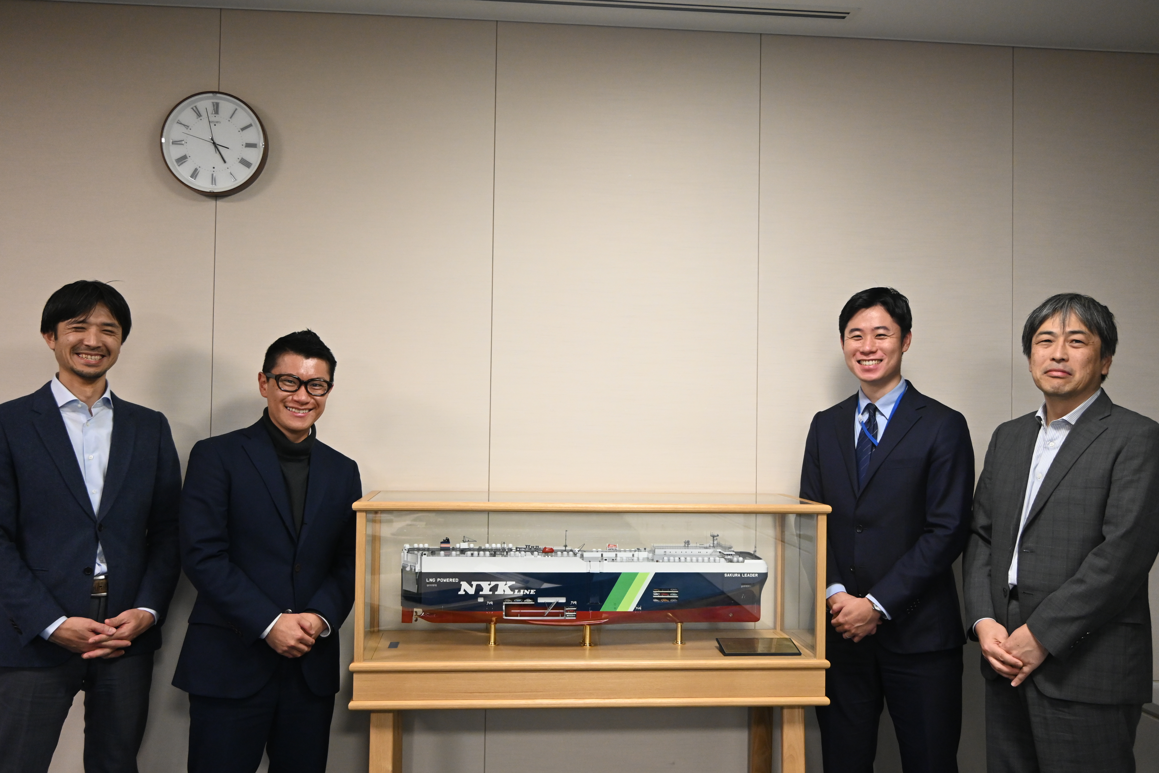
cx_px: 580
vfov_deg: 39.1
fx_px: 1086
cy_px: 386
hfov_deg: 56.1
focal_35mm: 34
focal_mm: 22.5
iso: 1800
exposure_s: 1/125
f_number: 3.8
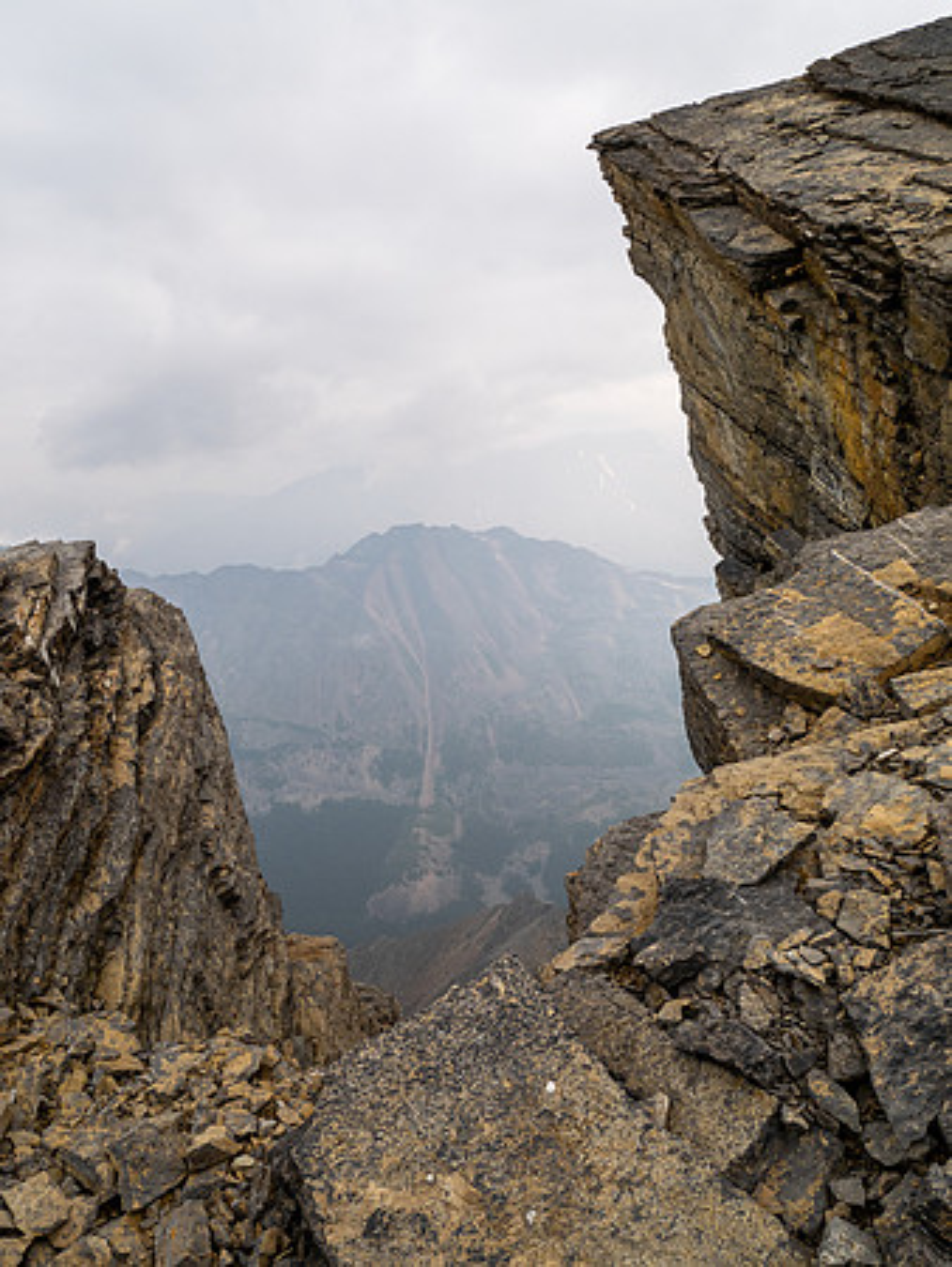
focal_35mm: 24
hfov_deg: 56.9
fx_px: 879
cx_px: 476
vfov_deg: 71.6
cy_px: 634
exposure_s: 1/500
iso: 200
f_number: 8
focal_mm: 12
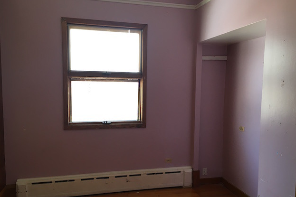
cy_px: 107
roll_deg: -0.3
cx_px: 152
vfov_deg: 42.3
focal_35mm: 31
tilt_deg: -6.0
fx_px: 255
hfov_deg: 60.3
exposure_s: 1/30
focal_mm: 4.15
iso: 64
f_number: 2.2
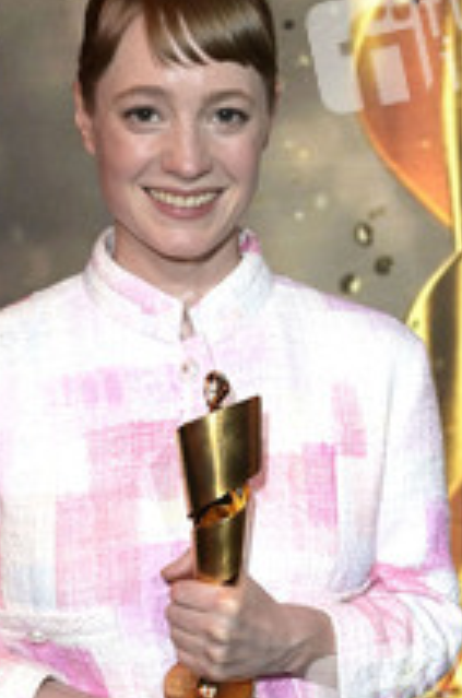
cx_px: 177
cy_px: 528
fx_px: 1528
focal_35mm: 79
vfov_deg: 25.4
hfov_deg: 17.2
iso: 2000
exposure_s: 1/125
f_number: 5
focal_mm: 42
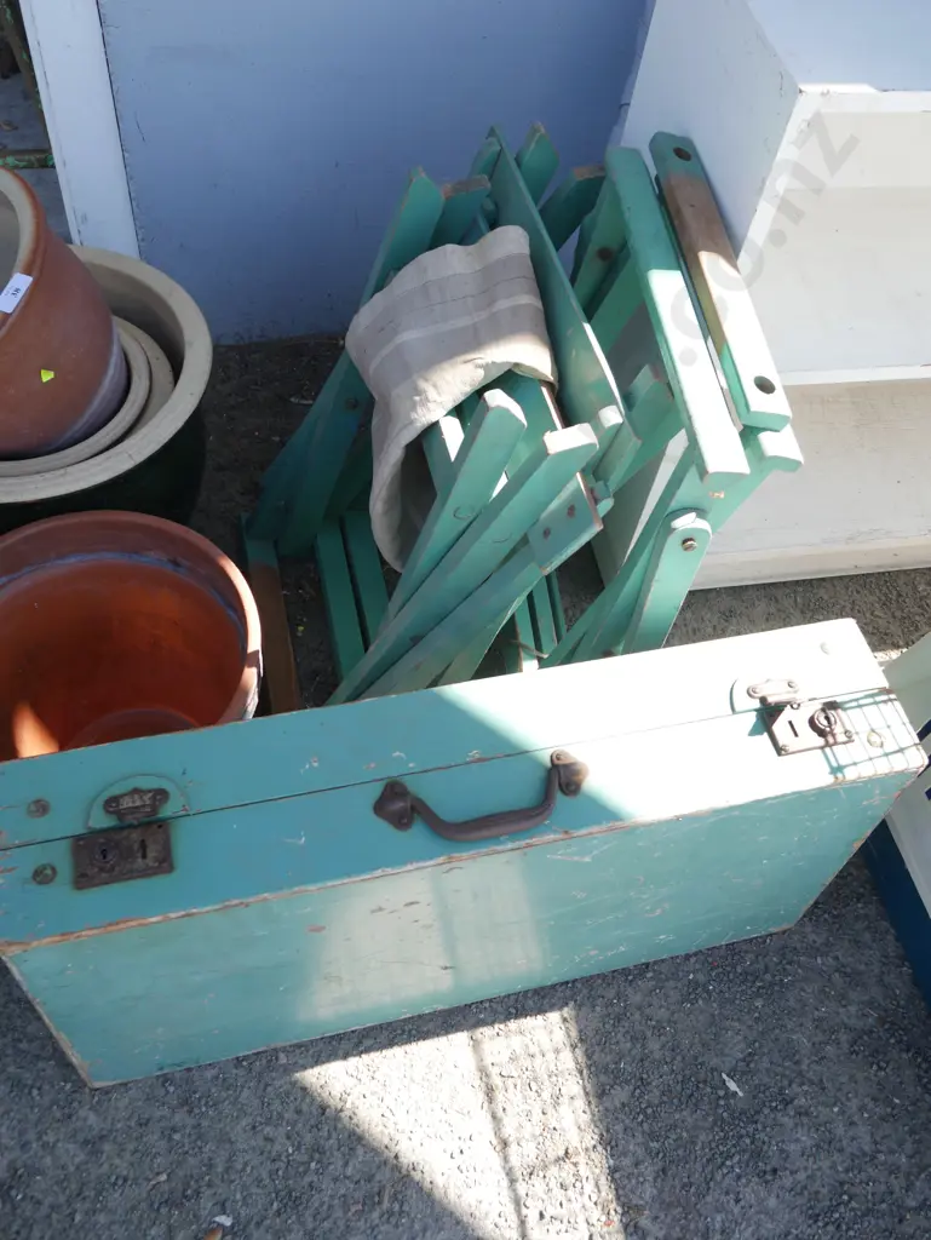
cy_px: 620
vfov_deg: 56.8
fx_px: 1147
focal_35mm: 32
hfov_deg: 44.2
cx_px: 466
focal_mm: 16
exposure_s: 1/200
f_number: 4.5
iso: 200
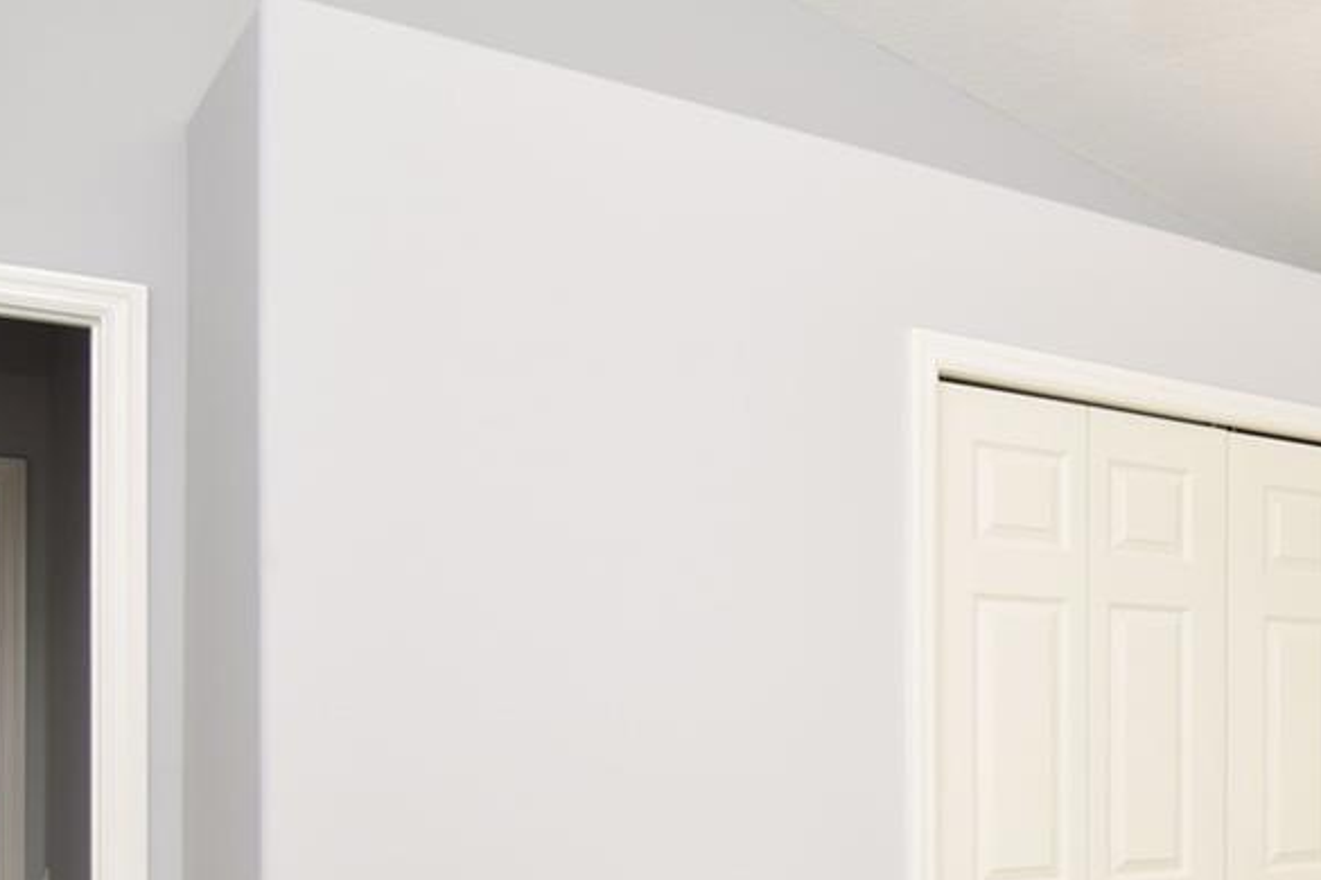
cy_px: 731
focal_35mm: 41
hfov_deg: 39.6
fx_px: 1504
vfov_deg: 31.6
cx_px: 1418
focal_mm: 10
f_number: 4.5
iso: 100
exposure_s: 1/60
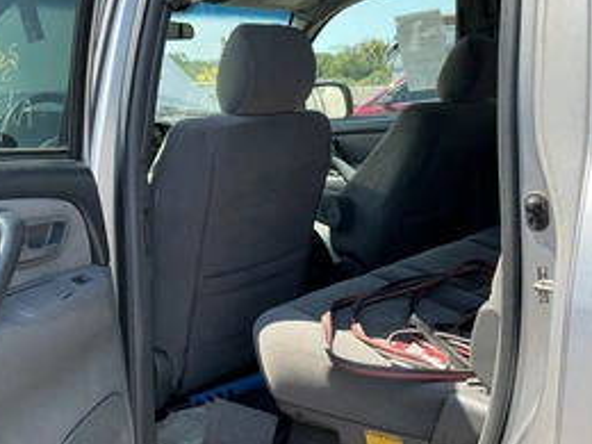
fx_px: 735
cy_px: 257
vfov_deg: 33.5
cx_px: 276
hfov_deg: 43.8
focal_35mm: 43
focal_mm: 3
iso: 25
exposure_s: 1/329
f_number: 1.8
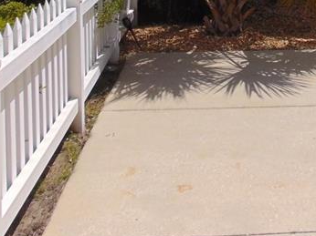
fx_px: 675
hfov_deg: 25.6
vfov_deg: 18.6
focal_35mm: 74
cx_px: 280
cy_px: -59
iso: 80
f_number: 7.7
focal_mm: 4.5
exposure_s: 1/500
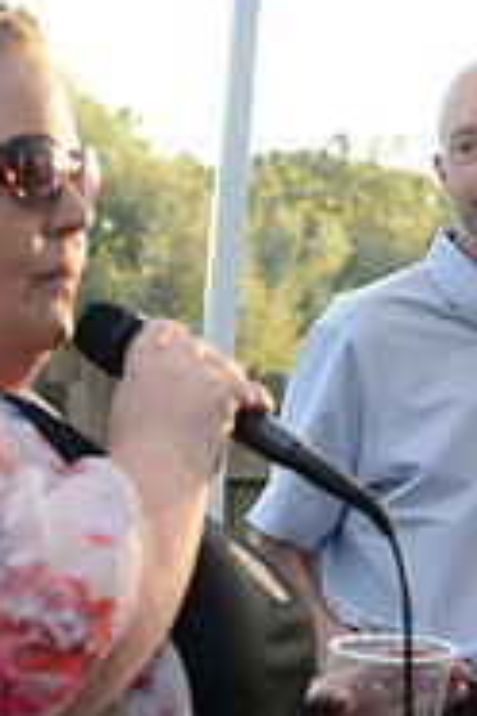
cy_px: 693
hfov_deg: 11.2
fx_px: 2405
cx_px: 504
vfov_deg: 16.6
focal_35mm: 121
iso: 400
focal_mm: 50
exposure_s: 1/250
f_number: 4.5
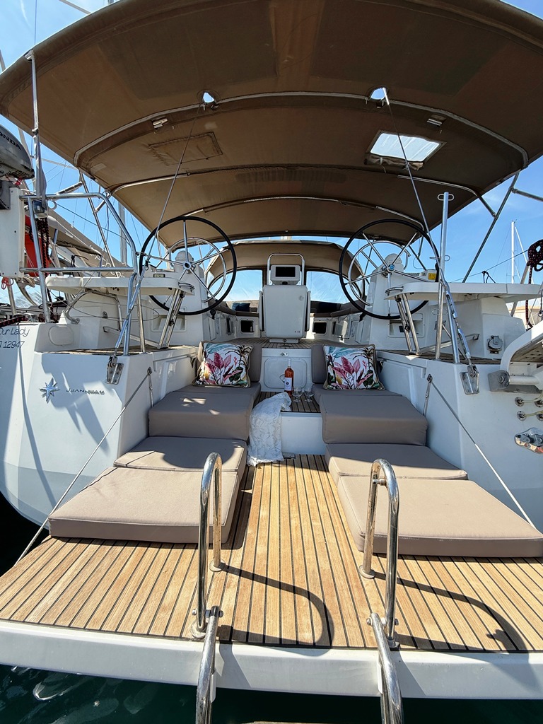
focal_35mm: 14
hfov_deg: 85.7
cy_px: 362
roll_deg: -1.0
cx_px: 272
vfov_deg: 102.1
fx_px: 293
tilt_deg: -4.3
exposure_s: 1/1285
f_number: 2.2
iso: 50
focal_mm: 2.22
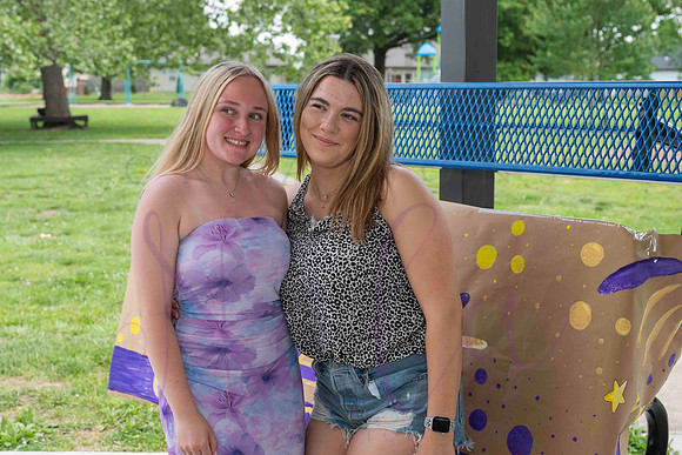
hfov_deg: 39.3
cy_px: 217
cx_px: 343
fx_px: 956
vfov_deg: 26.8
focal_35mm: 50
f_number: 5.6
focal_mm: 45
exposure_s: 1/500
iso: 400
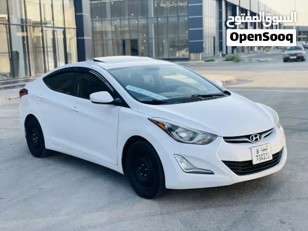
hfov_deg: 36.8
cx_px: 154
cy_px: 116
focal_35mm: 52
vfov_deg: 28.0
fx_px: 463
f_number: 2
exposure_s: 1/285
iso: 32
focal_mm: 6
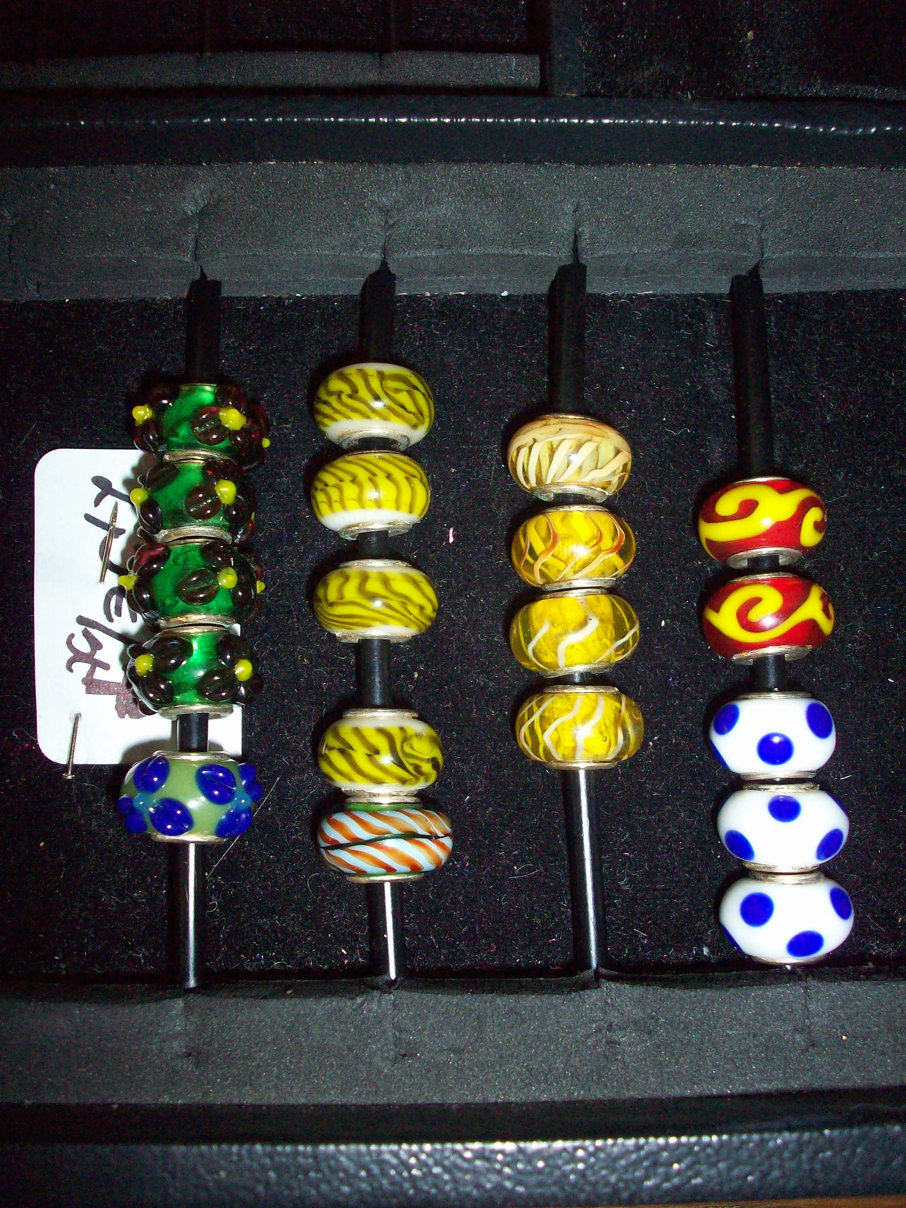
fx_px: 1291
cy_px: 604
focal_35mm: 37
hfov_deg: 38.7
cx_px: 453
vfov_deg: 50.1
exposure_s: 1/64
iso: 200
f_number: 2.8
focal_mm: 6.2
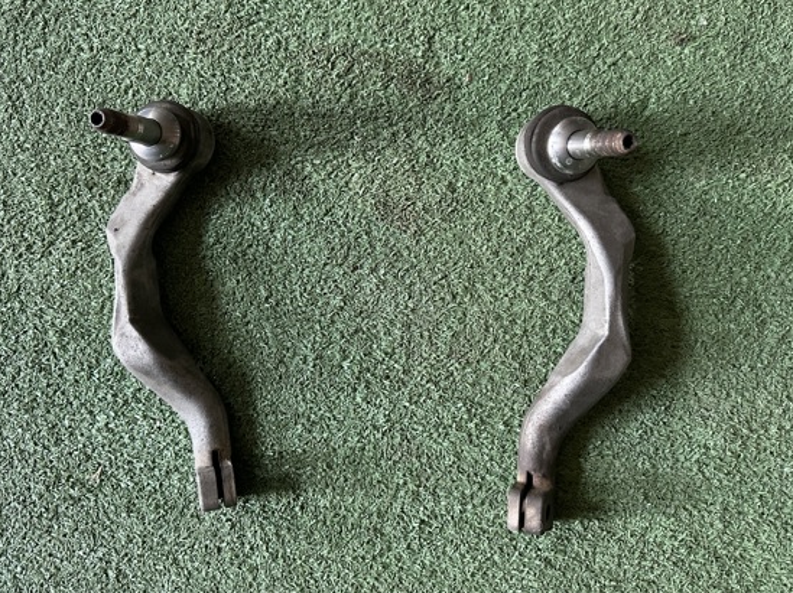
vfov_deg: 49.6
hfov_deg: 63.5
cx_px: 403
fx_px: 641
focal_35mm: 28
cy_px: 265
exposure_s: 1/60
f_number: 1.78
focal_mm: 6.86
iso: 400
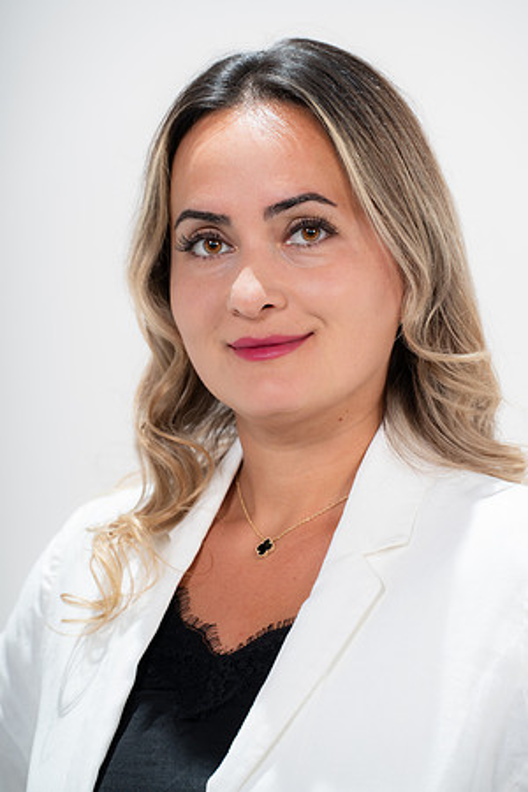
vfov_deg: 11.4
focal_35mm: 180
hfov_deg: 7.6
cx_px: 264
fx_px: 3960
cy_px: 396
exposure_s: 1/200
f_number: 5.6
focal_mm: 180
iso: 320
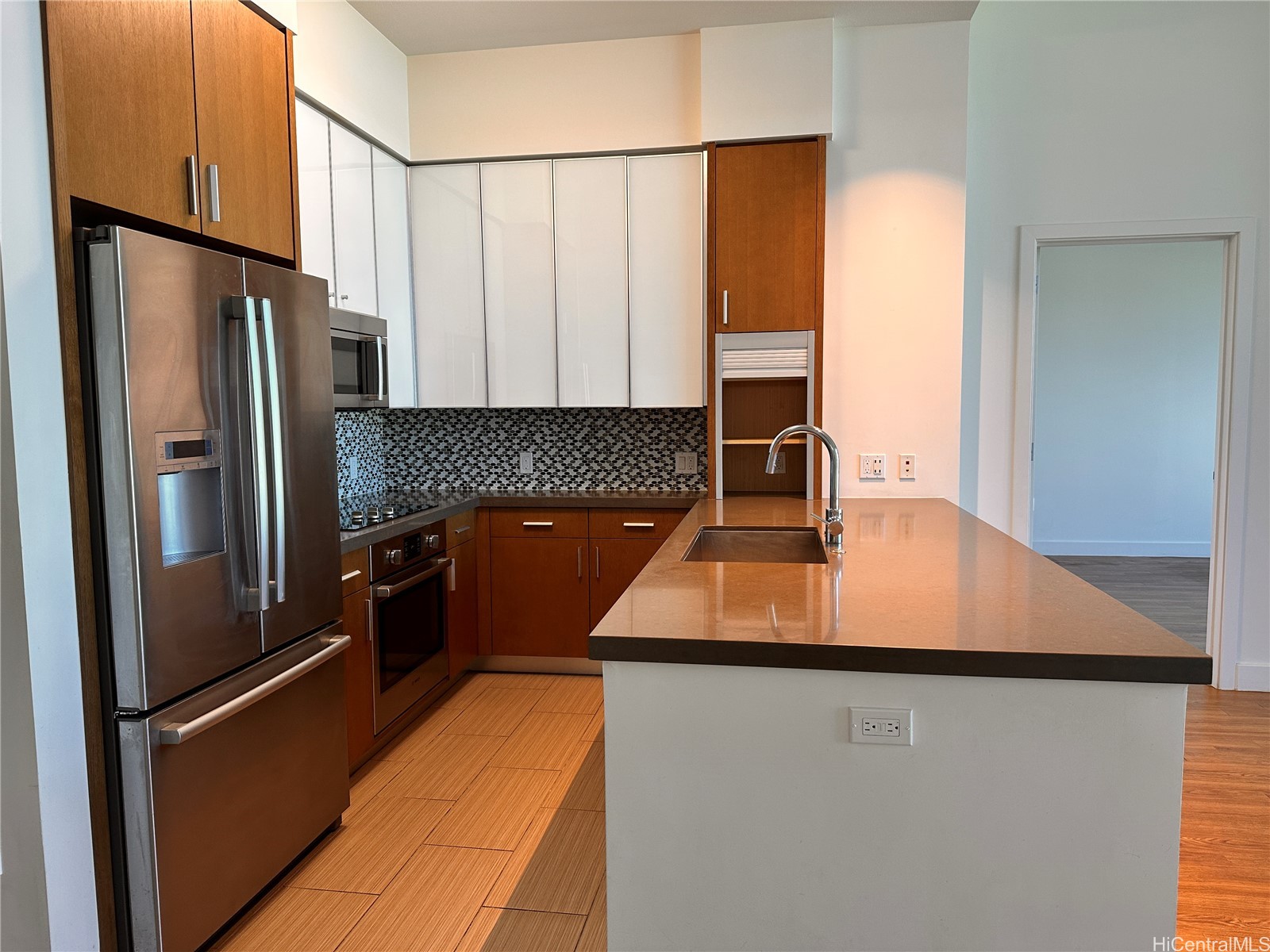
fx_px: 881
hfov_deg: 71.6
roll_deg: +0.4
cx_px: 635
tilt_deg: -4.6
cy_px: 476
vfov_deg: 56.8
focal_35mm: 24
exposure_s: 1/60
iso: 125
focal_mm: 6.86
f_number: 1.78
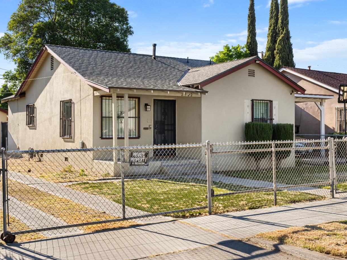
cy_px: 122
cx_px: 178
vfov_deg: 34.5
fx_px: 419
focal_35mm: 42
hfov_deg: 45.0
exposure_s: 1/160
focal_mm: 23.8
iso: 100
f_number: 8
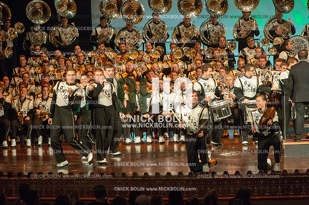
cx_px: 154
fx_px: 1630
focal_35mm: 190
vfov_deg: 7.2
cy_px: 102
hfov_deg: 10.8
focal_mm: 190
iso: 8000
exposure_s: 1/320
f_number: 5.6
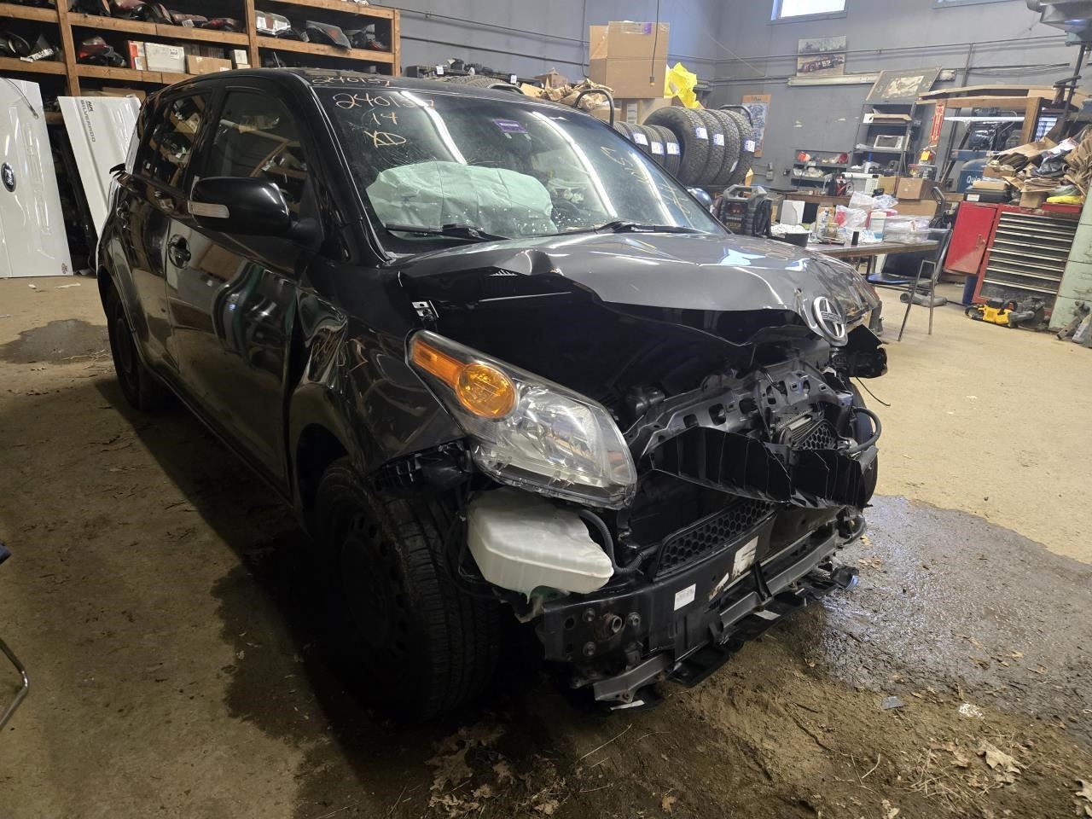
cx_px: 546
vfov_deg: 58.9
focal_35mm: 23
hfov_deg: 73.9
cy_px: 410
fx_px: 726
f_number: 1.8
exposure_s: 1/60
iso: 1000
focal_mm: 5.4
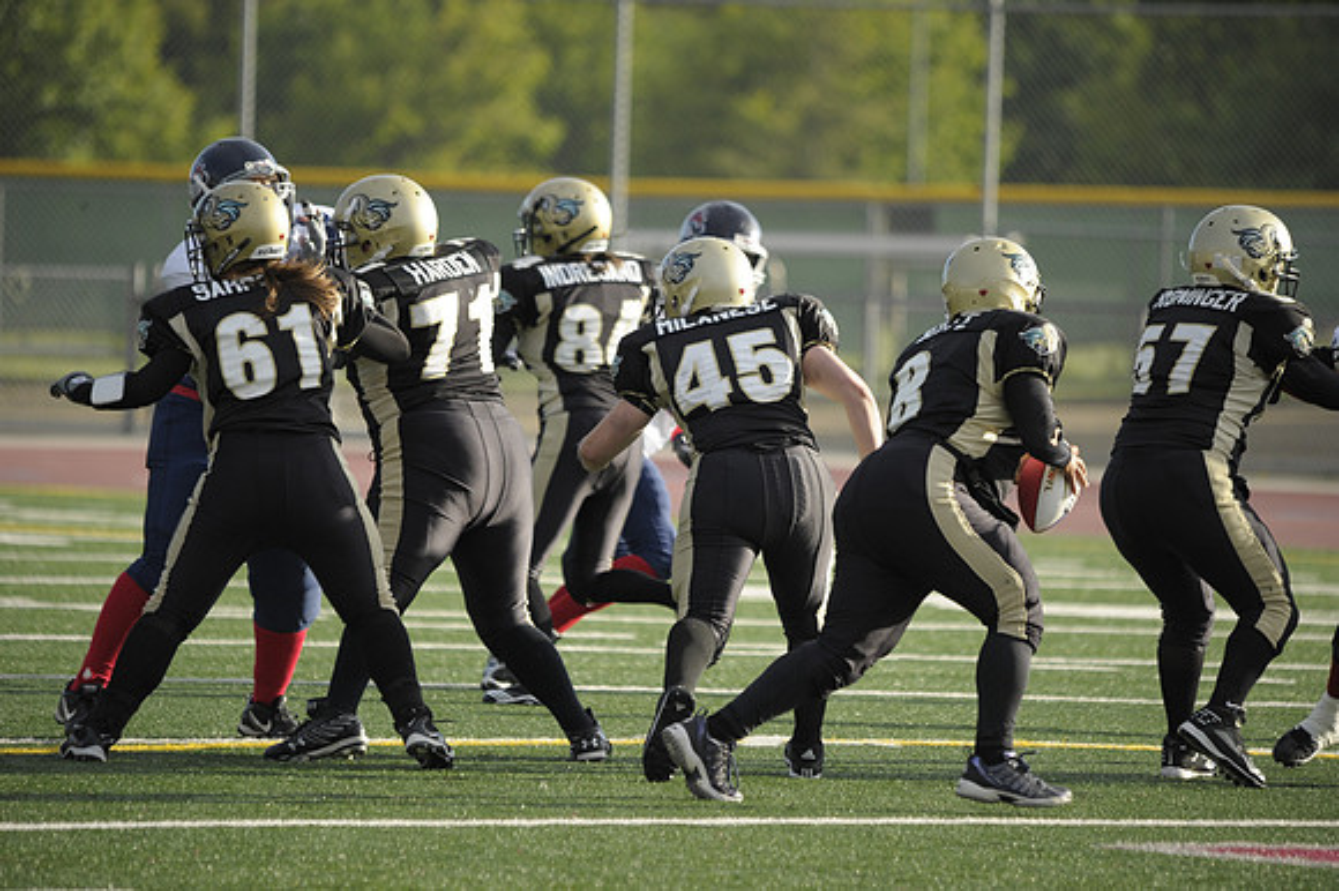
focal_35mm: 450
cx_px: 670
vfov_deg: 3.1
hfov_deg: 4.6
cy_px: 446
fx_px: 16727
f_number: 6.3
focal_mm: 450
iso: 720
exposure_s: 1/1000
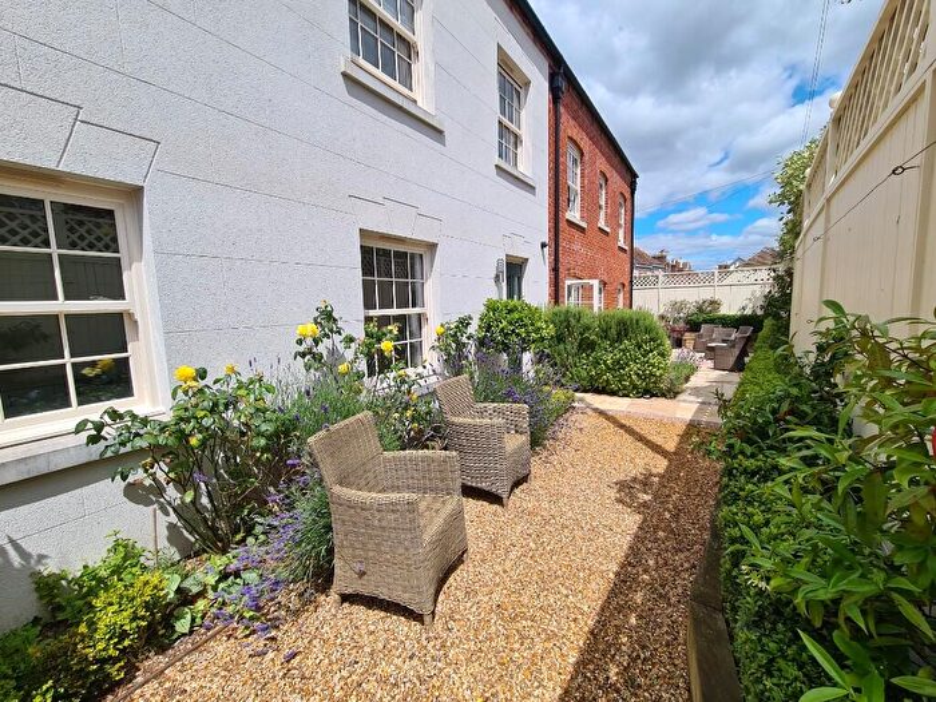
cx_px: 468
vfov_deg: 89.9
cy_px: 351
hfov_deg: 106.2
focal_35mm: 13
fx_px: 352
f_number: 2.2
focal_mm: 2.2
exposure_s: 1/1776
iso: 50
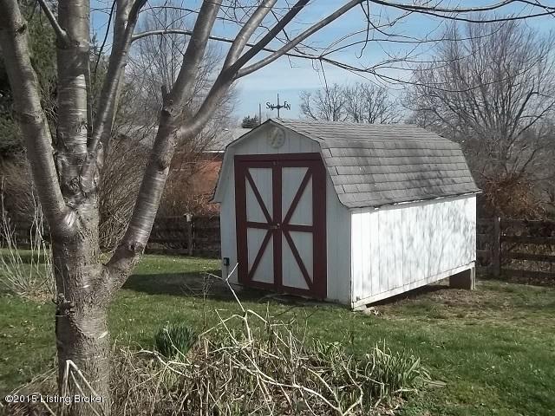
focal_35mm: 36
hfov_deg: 51.4
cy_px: 208
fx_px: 577
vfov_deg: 39.7
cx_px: 278
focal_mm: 6.5
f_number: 8
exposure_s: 1/160
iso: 64
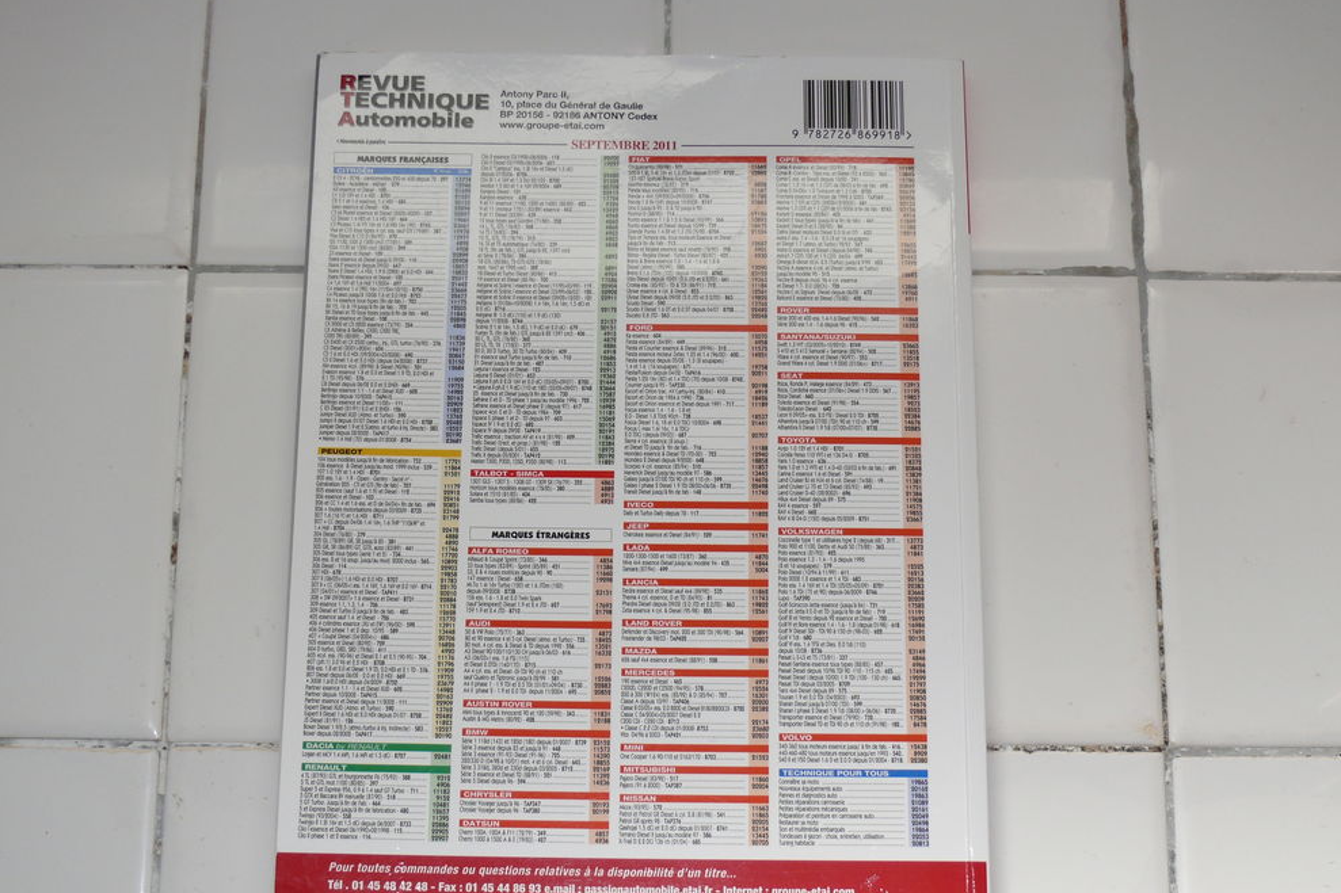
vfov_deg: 22.3
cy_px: 425
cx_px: 677
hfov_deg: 32.9
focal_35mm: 61
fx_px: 2272
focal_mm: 10.5
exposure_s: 1/60
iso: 100
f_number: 3.2
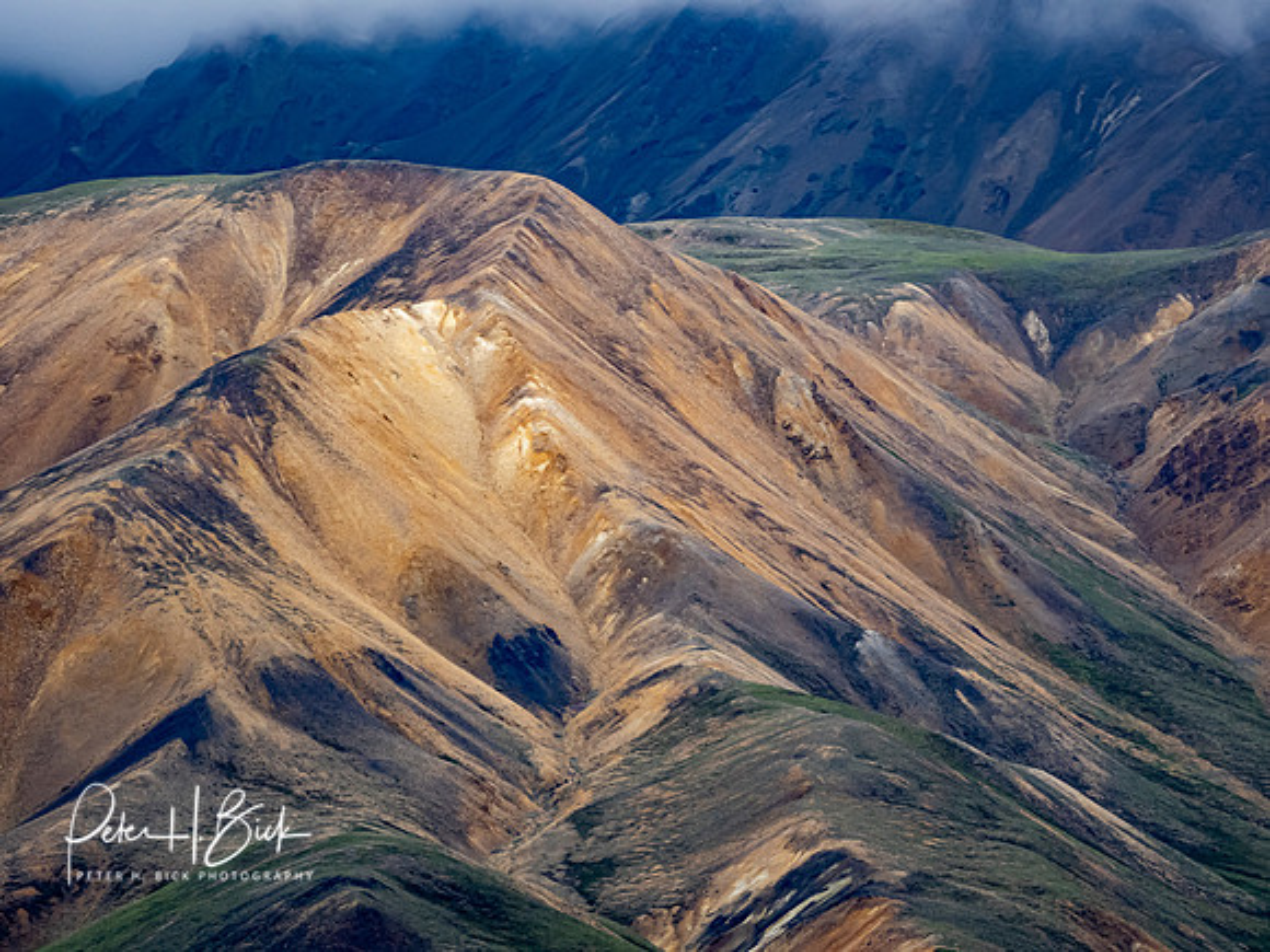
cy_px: 476
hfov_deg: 3.3
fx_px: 22050
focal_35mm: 601
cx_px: 635
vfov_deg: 2.5
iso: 1000
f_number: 4
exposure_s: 1/400
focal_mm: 300
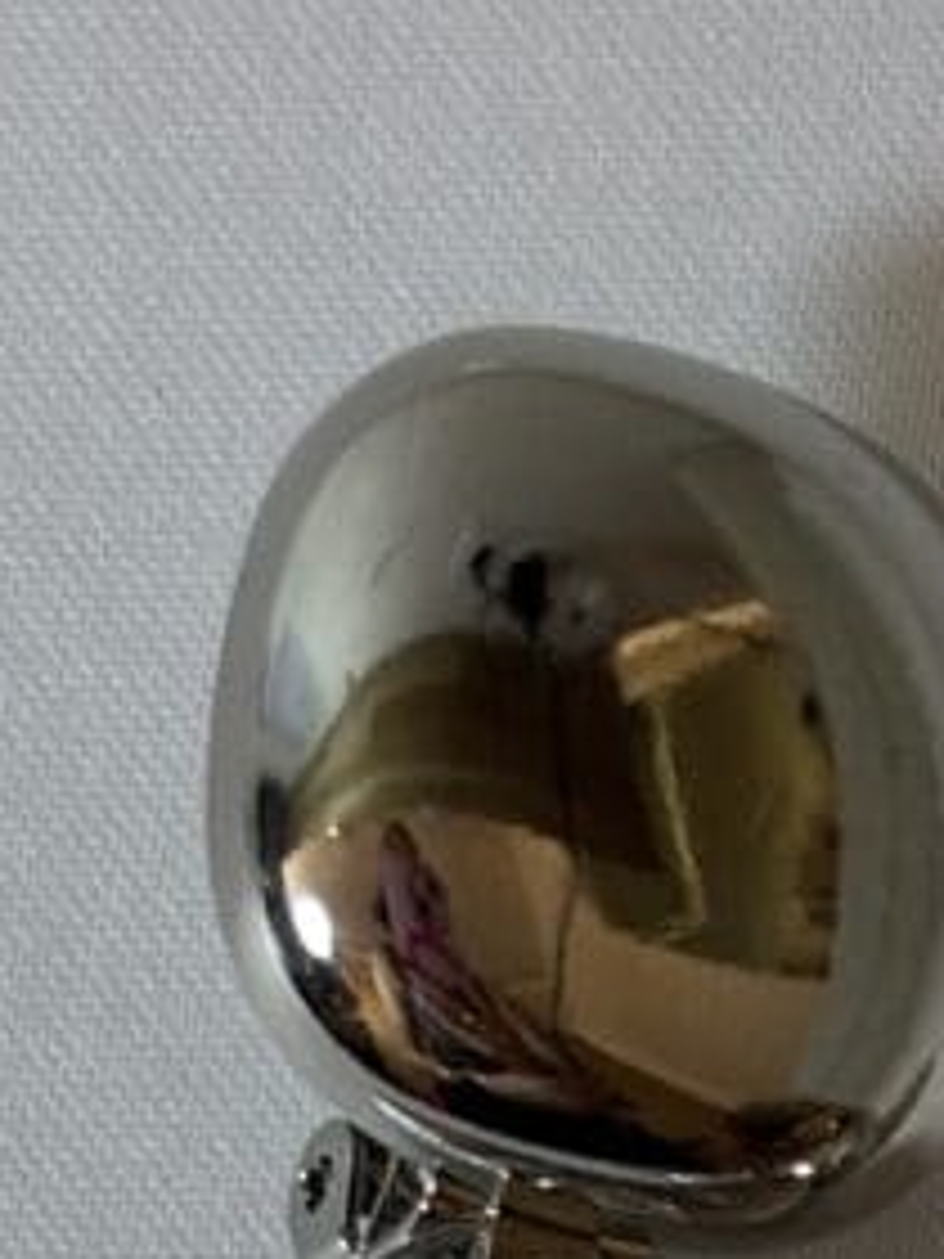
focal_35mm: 190
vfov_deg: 9.9
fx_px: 6909
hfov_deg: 7.7
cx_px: 1313
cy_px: 2145
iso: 25
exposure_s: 1/112
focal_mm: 5.96
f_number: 1.6
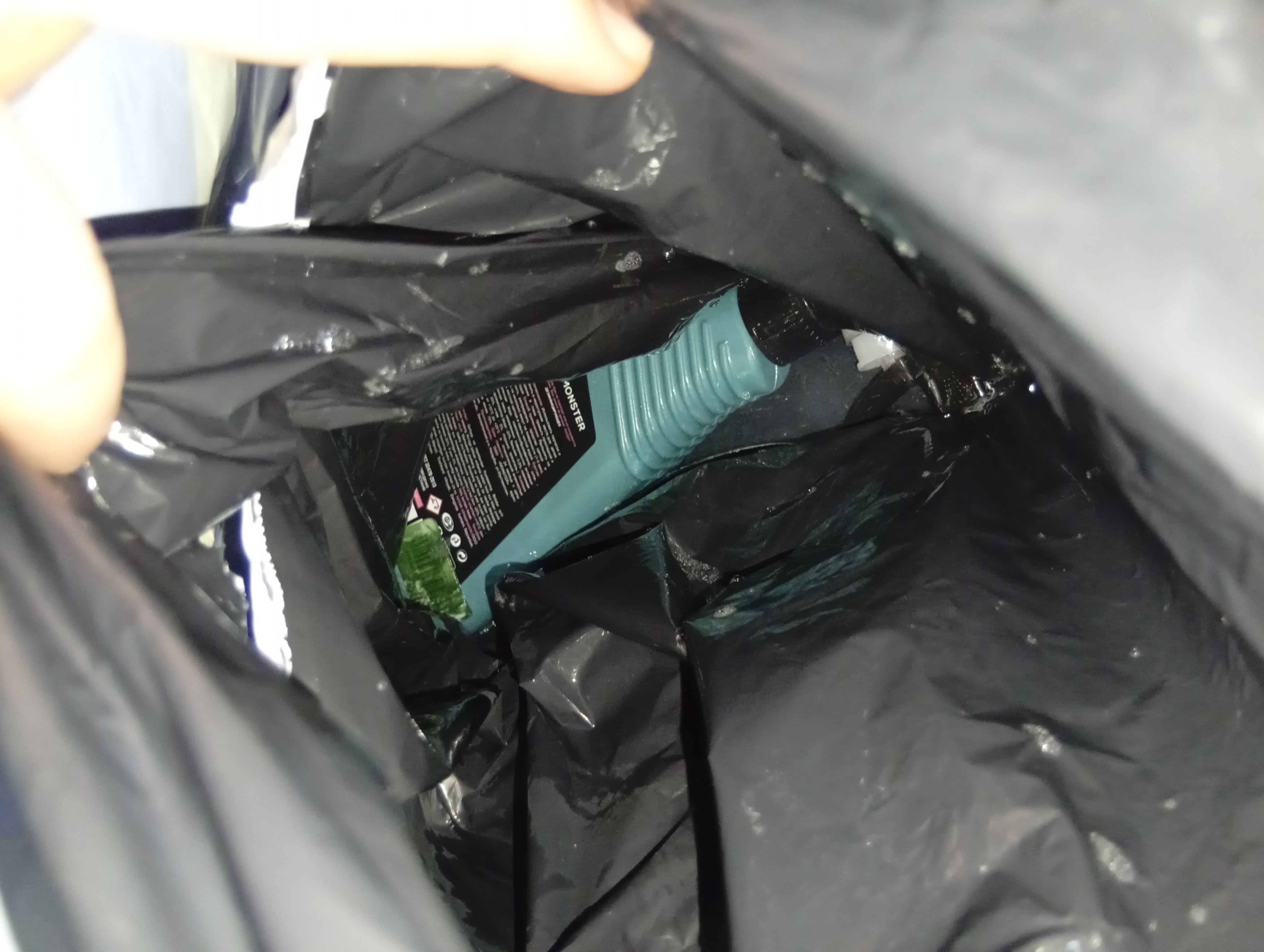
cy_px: 476
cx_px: 632
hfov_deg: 65.2
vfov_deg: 51.5
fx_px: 987
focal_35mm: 27
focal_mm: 3.84
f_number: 1.8
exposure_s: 1/20
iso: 617
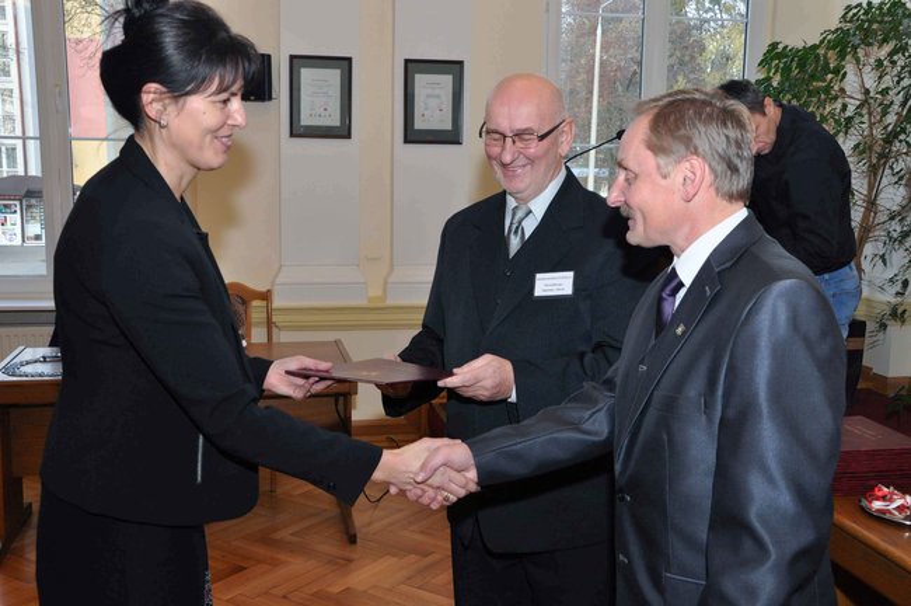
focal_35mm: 44
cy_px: 303
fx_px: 1100
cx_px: 456
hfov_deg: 45.0
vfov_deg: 30.8
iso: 1000
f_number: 13
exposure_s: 1/60
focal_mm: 29
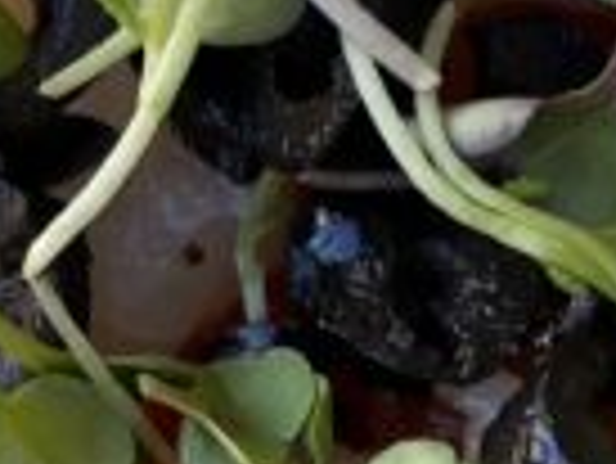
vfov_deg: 9.9
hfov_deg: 13.5
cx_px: 382
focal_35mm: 146
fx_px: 2600
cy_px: 703
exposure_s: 1/122
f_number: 1.8
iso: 32
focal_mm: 4.25
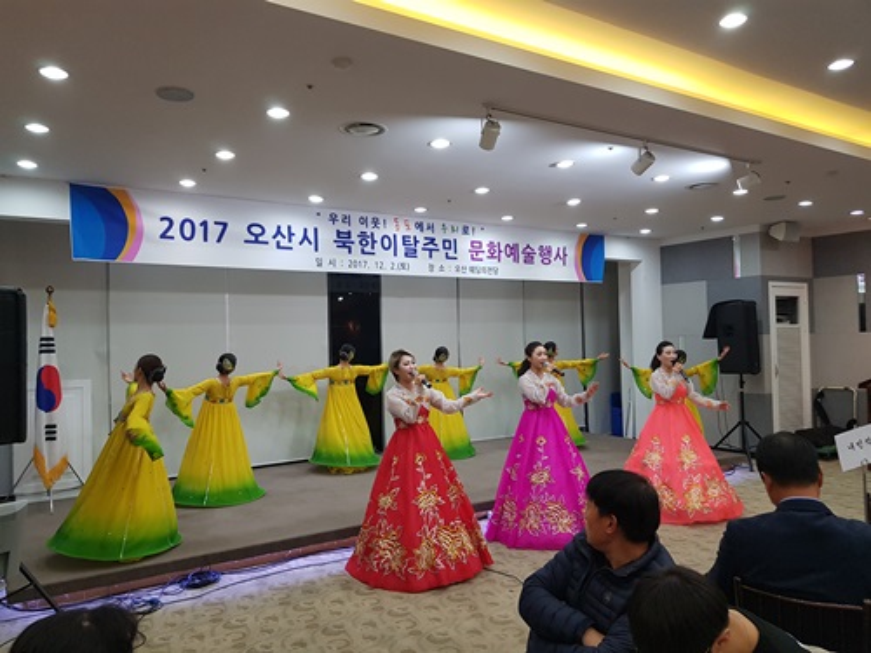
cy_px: 326
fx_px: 654
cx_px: 436
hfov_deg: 67.3
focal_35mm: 26
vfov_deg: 53.1
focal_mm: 4.2
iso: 160
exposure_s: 1/60
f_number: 1.7
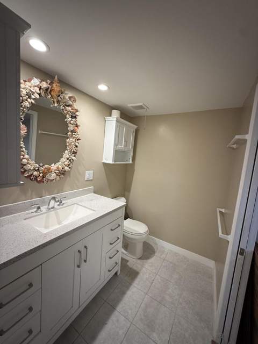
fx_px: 139
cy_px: 172
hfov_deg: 85.7
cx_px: 129
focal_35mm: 14
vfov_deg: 102.1
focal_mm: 2.22
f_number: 2.2
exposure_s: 1/101
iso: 160
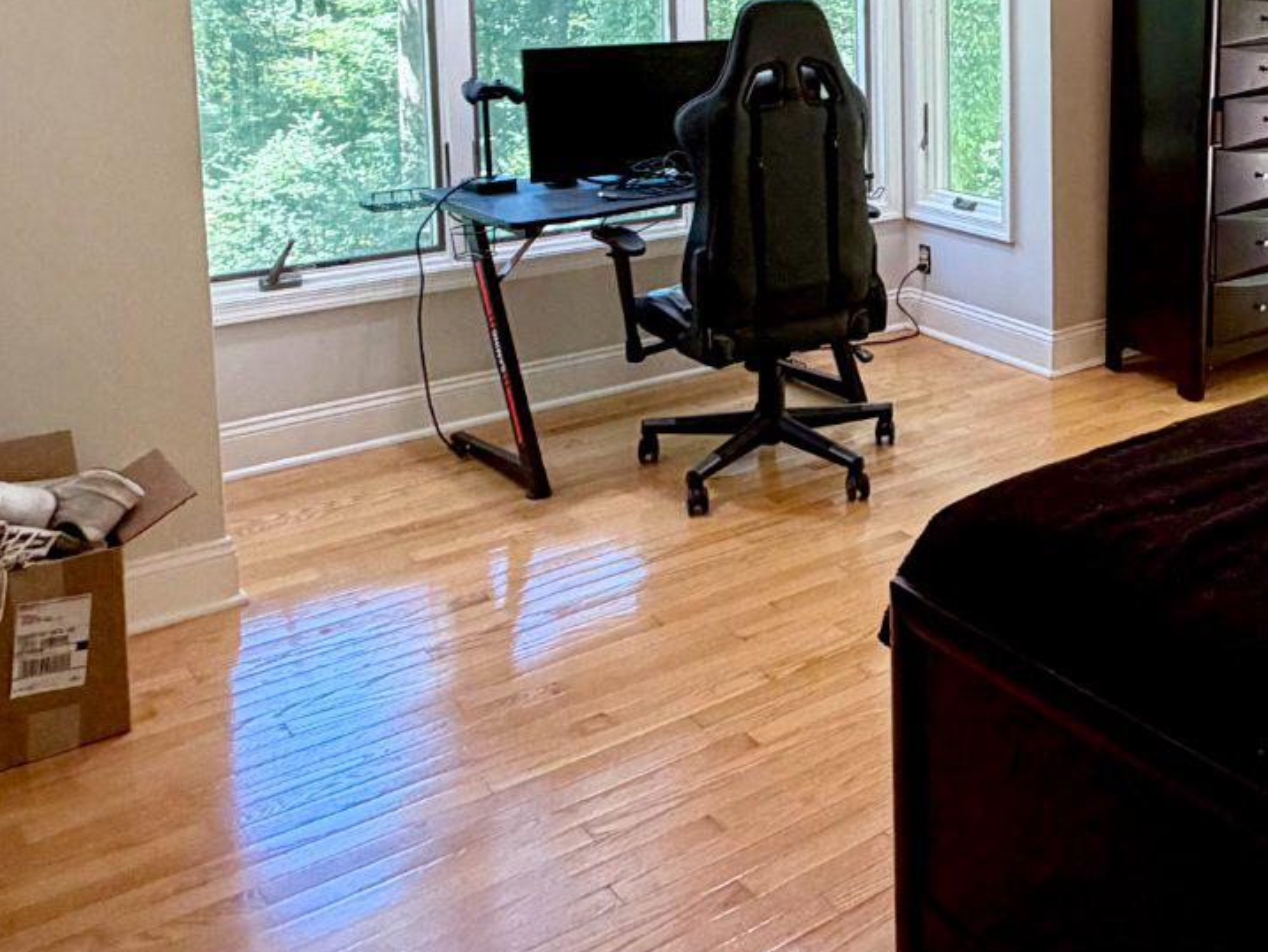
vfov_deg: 34.1
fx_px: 1465
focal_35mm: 40
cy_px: 101
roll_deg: -0.6
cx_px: 1100
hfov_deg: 43.4
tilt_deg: -7.3
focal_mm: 2.22
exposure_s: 1/60
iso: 200
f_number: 2.2
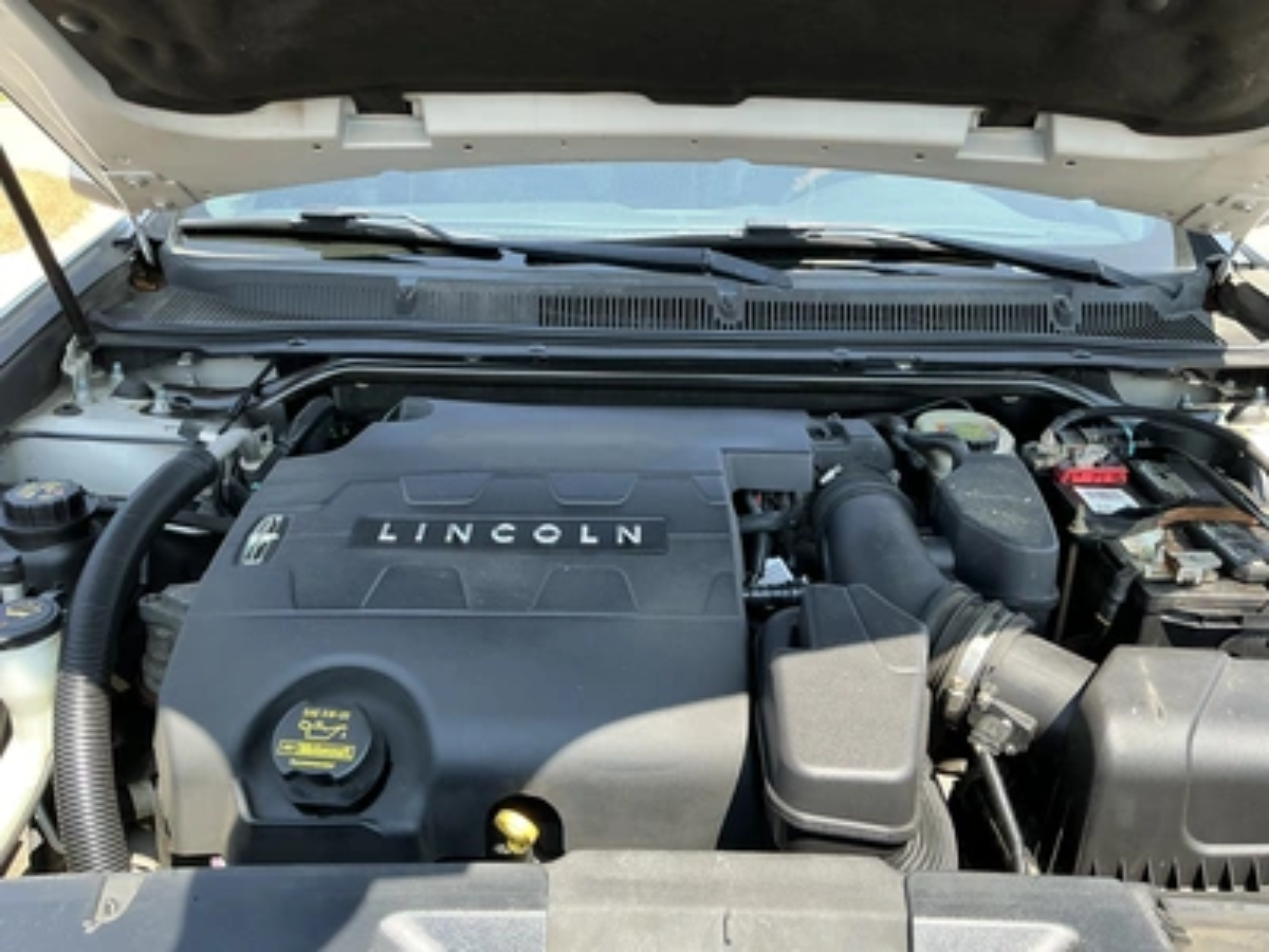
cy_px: 476
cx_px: 634
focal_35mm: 28
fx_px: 1026
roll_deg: -2.4
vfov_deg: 49.7
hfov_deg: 63.4
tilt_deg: -21.3
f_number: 1.8
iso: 20
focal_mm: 3
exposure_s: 1/143
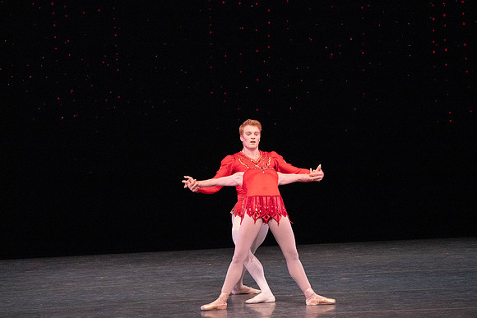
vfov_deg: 3.8
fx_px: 4824
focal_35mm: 364
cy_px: 159
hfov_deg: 5.7
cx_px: 238
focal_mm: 364
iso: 16000
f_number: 11
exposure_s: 1/500
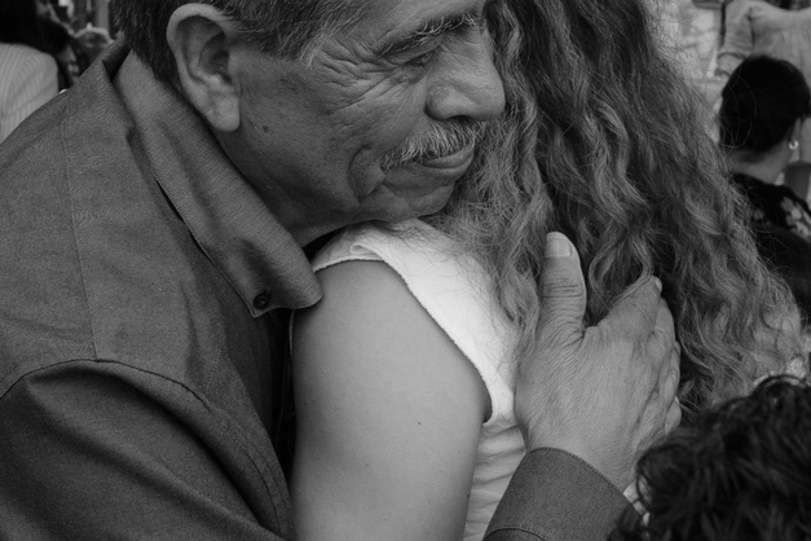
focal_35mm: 98
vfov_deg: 13.9
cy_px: 164
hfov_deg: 20.7
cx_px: 266
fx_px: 2208
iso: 160
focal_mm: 16
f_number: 5
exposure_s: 1/400
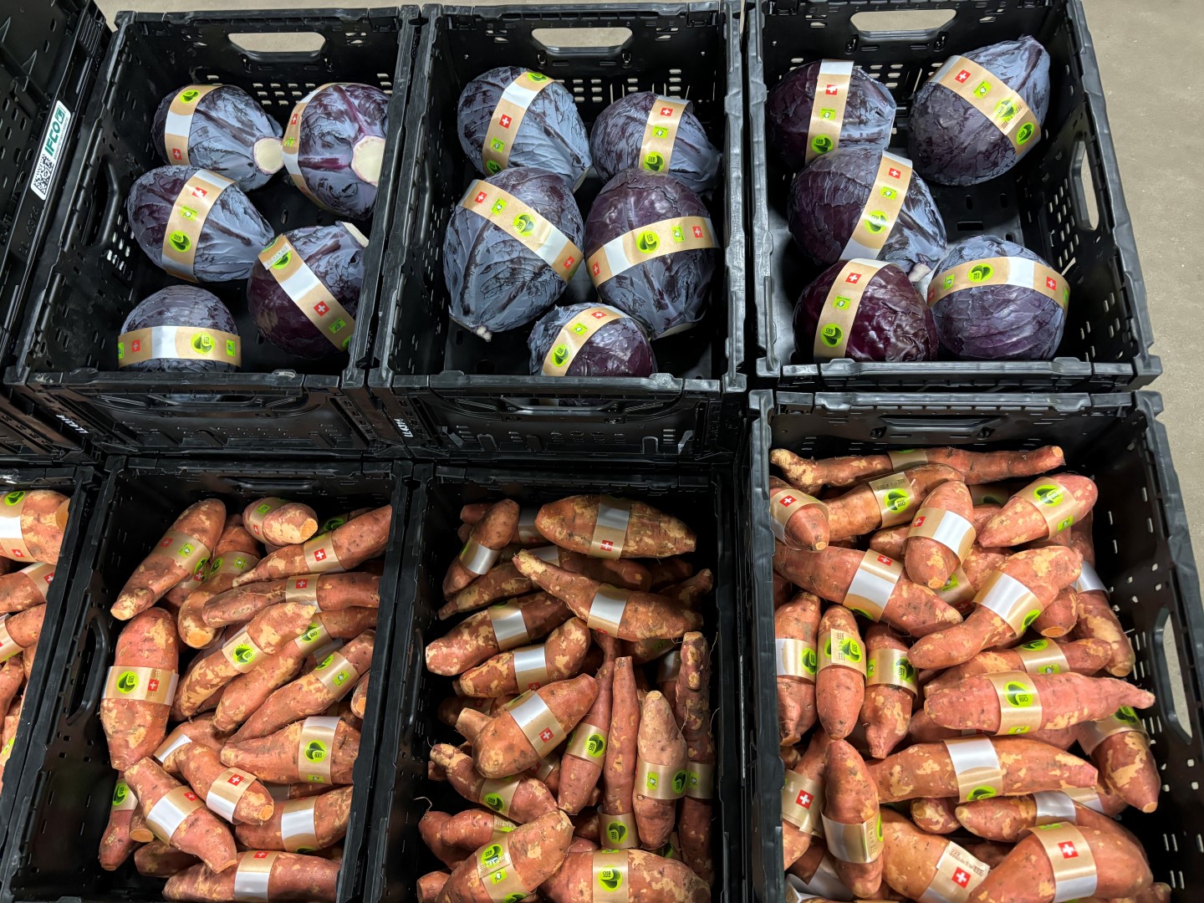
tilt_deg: -67.2
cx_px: 602
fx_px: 904
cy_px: 452
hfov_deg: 67.3
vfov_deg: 53.1
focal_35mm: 26
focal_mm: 5.96
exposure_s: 1/50
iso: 500
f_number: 1.6
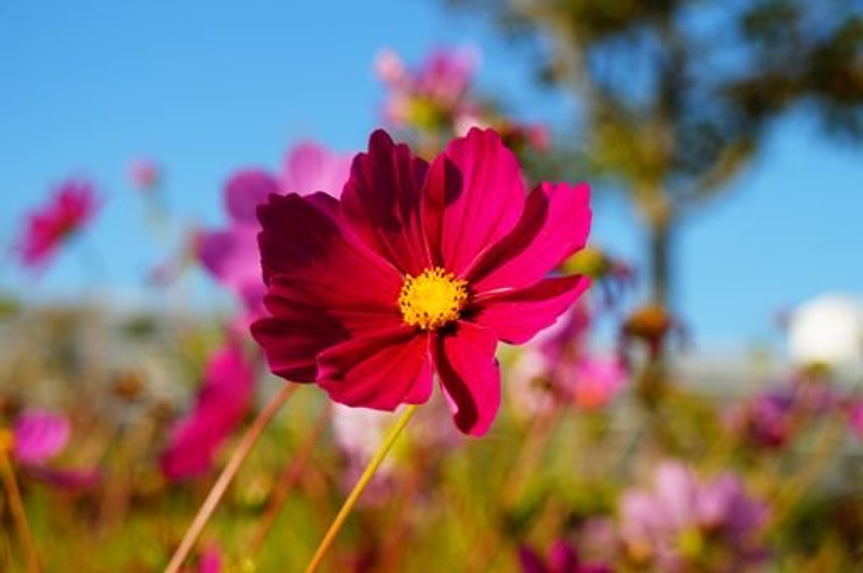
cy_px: 286
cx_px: 432
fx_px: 2514
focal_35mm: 105
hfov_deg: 19.5
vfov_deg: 13.0
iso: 100
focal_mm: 70
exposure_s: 1/320
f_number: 9
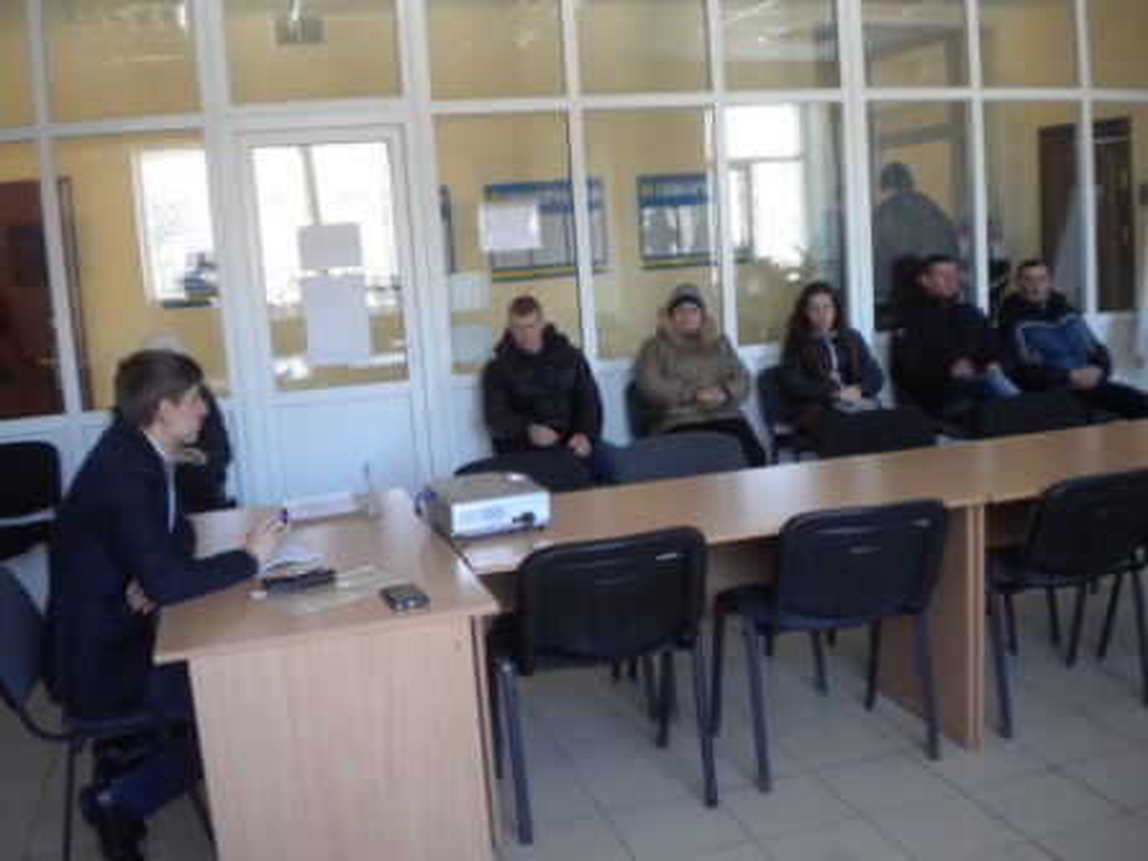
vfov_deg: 40.7
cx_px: 574
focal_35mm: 35
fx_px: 1161
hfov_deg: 52.6
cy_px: 430
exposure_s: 1/55.3
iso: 315
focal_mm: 6.3
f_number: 3.1
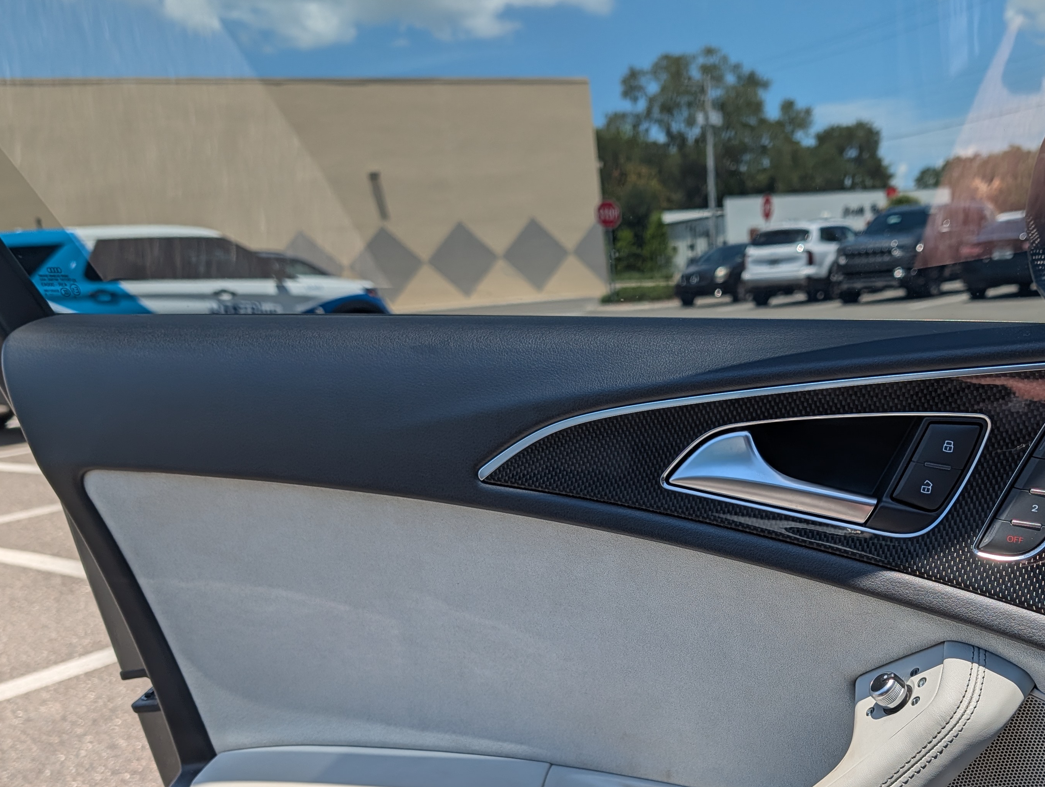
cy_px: 546
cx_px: 657
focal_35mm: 36
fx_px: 1088
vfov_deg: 39.1
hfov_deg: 50.7
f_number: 1.68
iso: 20
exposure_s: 1/1195
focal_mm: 6.9
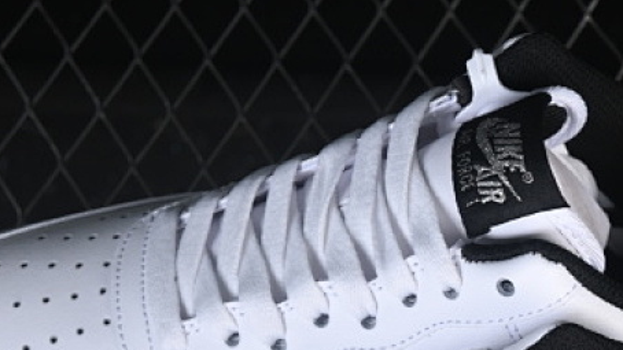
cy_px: 490
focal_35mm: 187
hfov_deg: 11.5
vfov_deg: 6.4
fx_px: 3088
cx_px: 424
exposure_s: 1/100
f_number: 7.1
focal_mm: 50
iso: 160
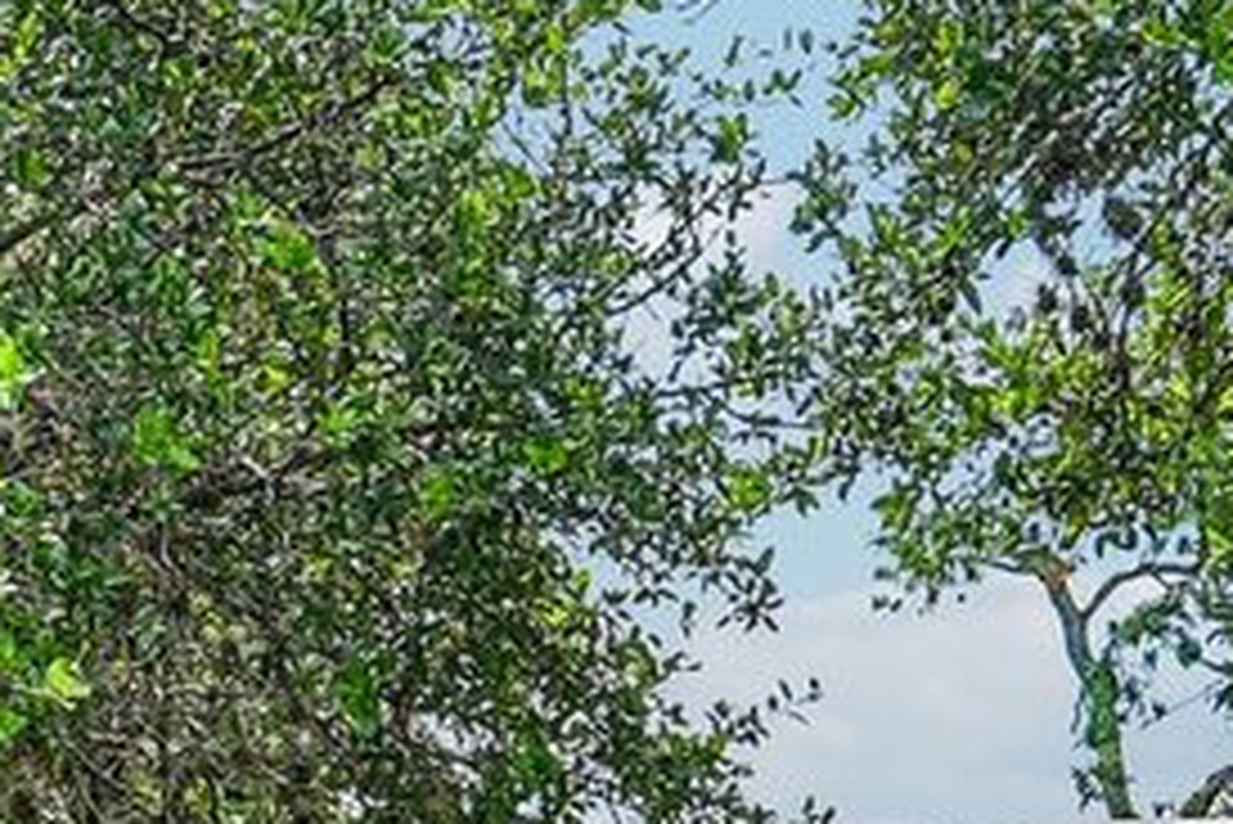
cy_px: 968
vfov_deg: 7.5
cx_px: -108
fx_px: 6271
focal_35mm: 183
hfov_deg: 11.1
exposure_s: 1/400
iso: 400
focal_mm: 31
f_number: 8
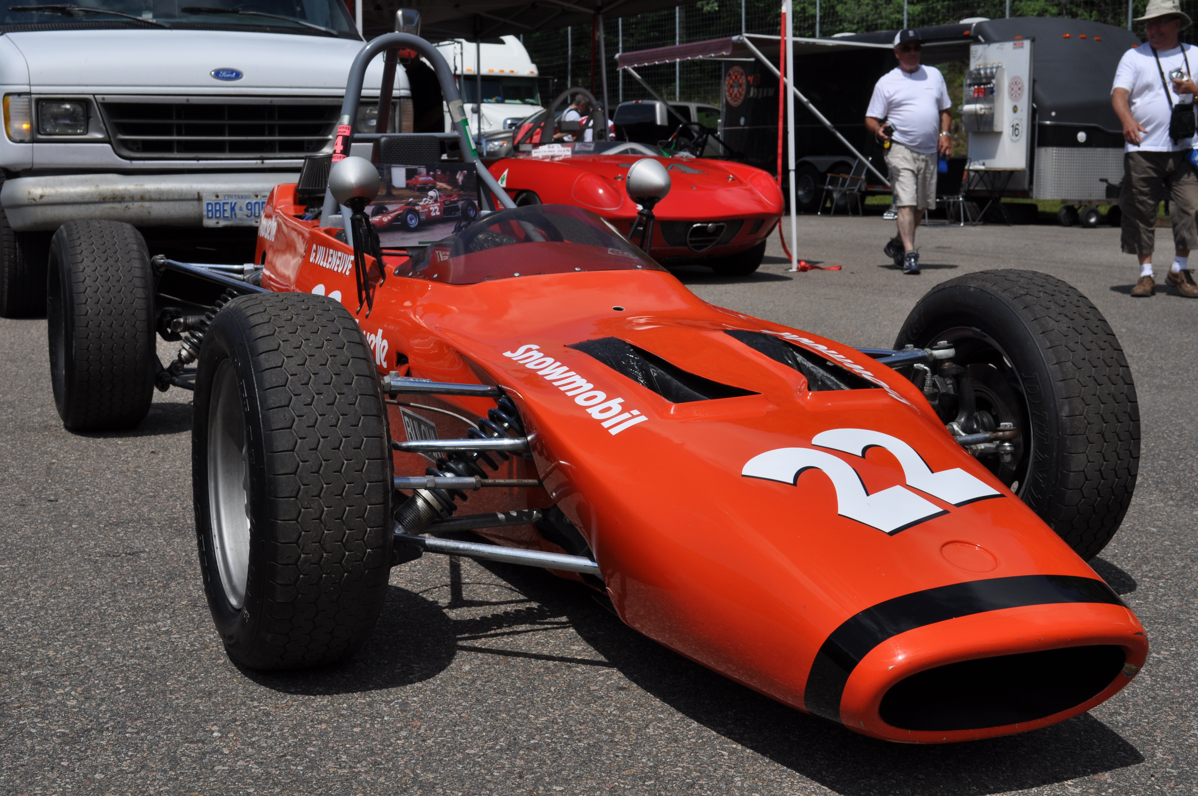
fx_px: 1595
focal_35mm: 48
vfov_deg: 28.0
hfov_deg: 41.2
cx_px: 599
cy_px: 398
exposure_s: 1/640
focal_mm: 32
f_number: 13
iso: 200
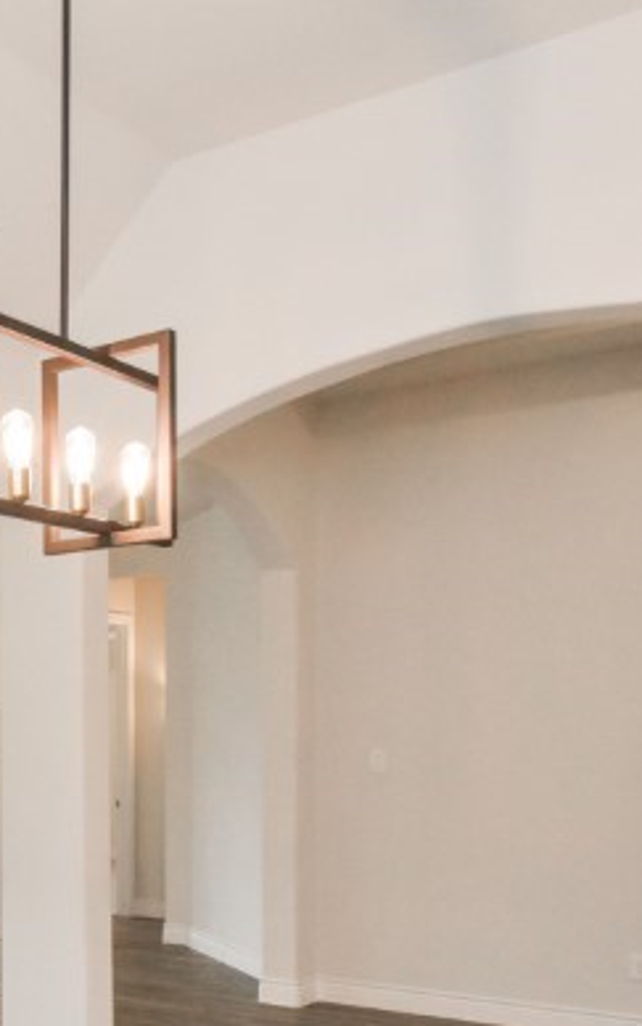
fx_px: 1240
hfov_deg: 26.5
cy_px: 768
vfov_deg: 43.5
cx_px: -82
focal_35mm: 44
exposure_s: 1/60
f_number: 6.3
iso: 560
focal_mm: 11
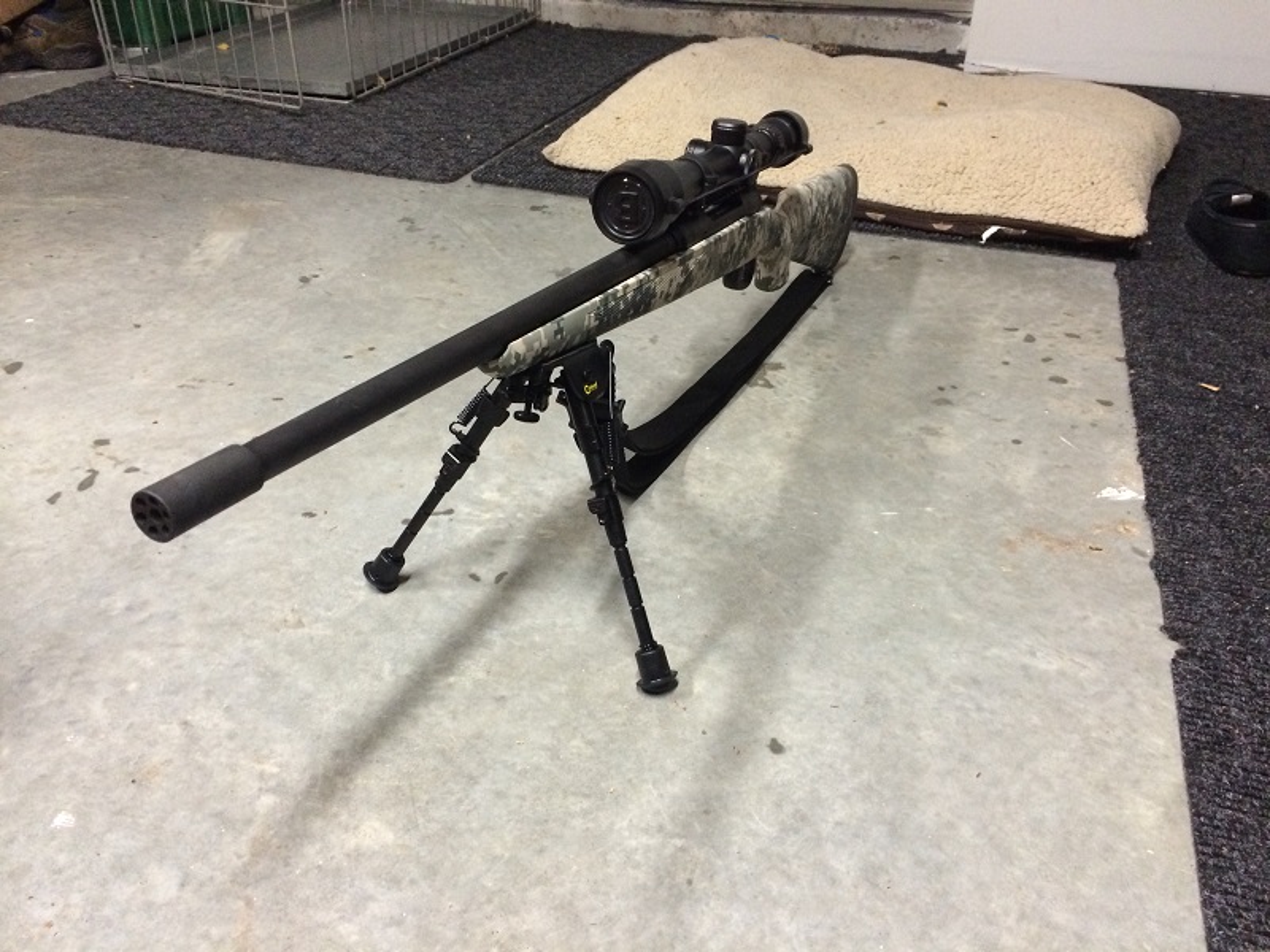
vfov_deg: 46.8
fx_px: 1101
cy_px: 476
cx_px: 635
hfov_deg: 60.0
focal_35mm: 30
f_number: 2.2
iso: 320
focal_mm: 4.12
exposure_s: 1/30
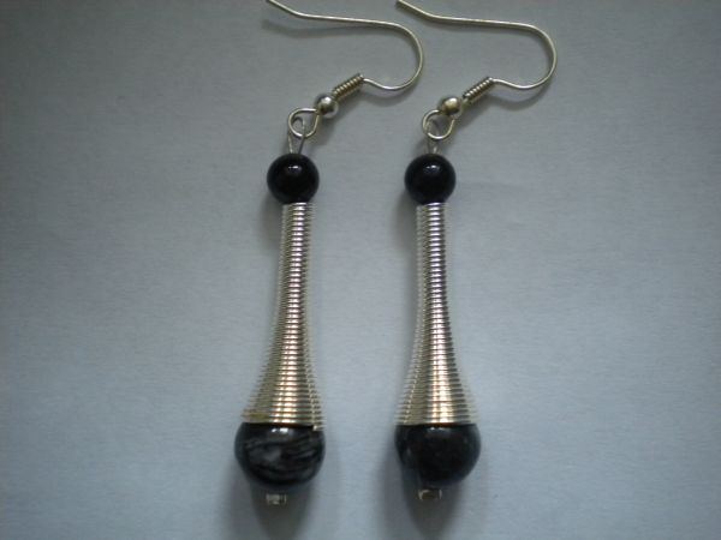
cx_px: 360
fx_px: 854
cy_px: 270
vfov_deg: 35.1
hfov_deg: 45.8
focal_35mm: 41
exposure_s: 1/39.2
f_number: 3.5
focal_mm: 7.4
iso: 400
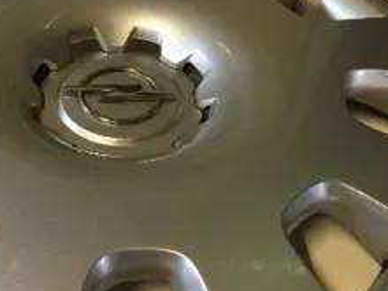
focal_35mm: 63
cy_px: 138
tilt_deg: -47.6
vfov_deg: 23.3
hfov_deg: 30.5
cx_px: 128
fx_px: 707
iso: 250
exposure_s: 1/33
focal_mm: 4.15
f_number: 2.2
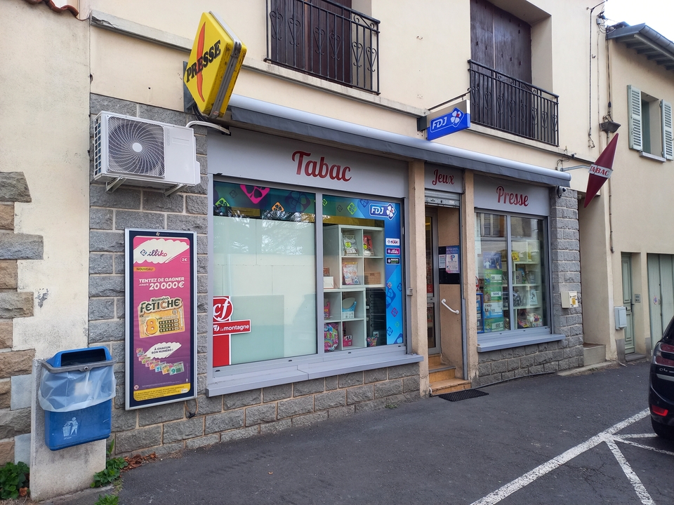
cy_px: 252
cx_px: 337
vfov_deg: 54.9
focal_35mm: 25
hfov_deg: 69.4
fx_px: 487
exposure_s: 1/100
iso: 64
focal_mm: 4.65
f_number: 1.8
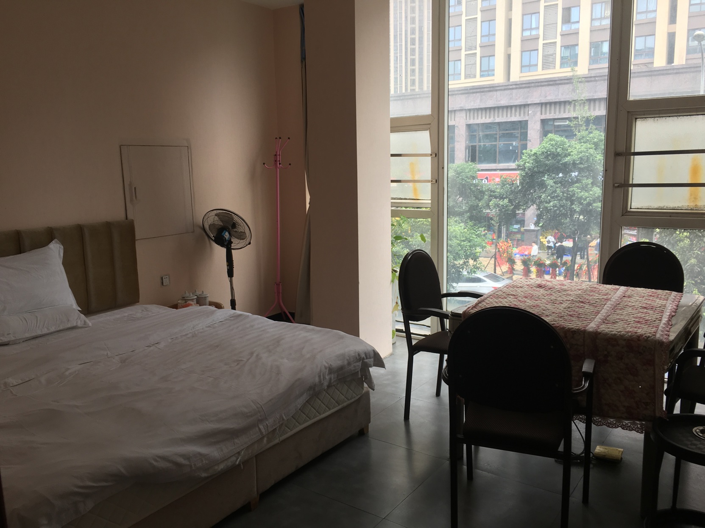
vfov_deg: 48.2
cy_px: 264
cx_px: 352
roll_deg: +0.7
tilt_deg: -9.1
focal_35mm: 29
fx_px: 591
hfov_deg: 61.7
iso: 25
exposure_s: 1/50
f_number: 2.2
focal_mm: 4.15
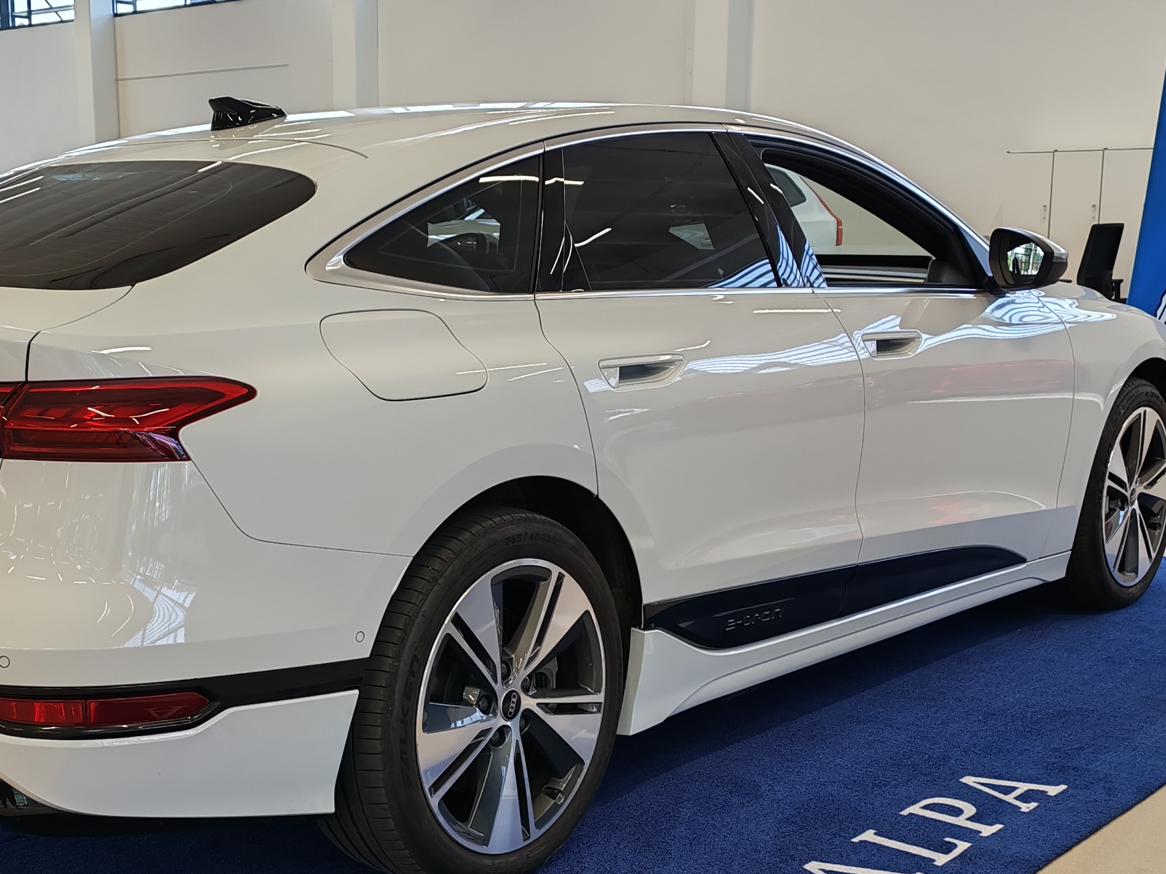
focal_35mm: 52
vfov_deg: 27.9
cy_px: 543
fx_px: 1751
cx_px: 379
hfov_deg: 36.4
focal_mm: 6.12
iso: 98
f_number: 1.9
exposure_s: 1/100
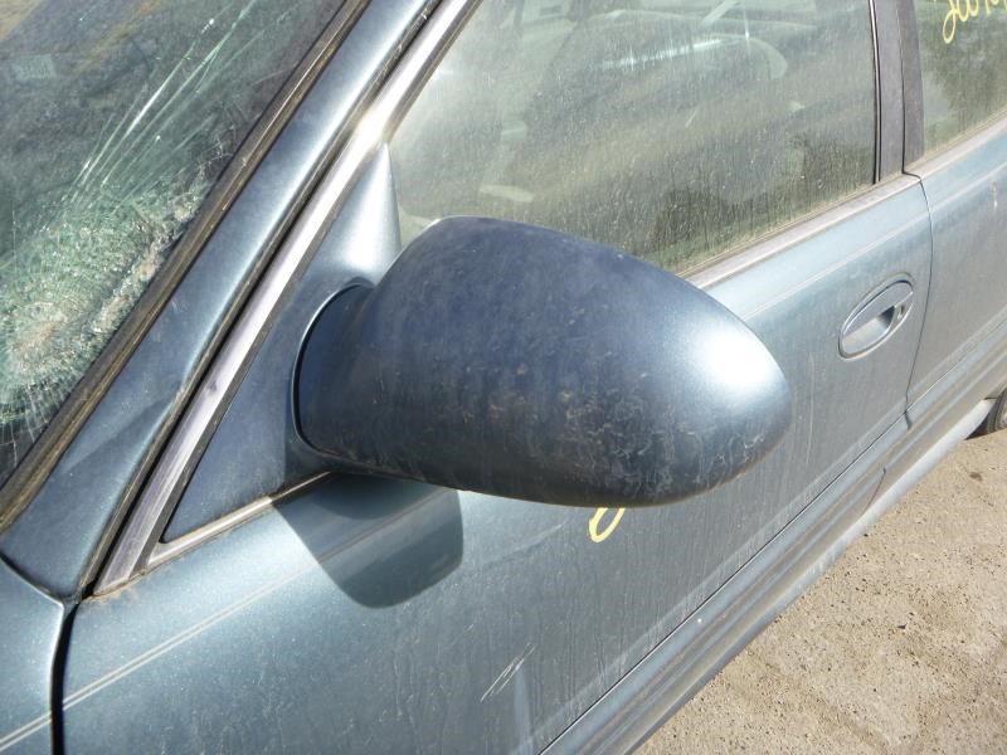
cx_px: 504
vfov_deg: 54.9
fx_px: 727
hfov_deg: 69.4
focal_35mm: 25
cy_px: 378
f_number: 3.9
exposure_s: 1/400
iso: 100
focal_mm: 4.5
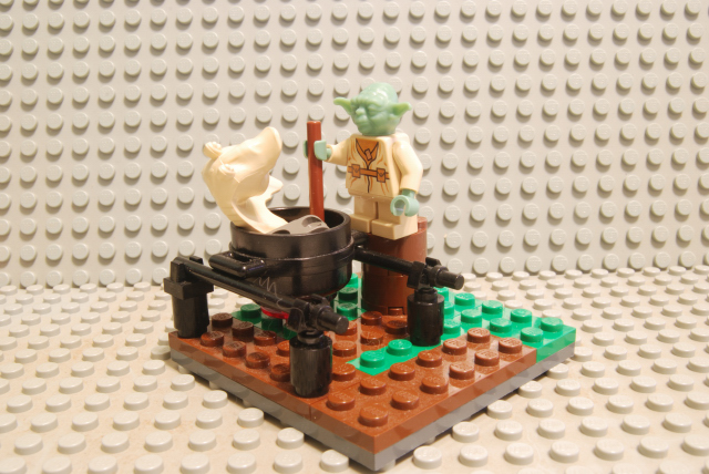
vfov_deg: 34.3
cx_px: 354
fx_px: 769
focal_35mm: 39
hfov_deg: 49.5
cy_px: 237
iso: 100
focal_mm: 26
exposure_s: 30
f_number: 22
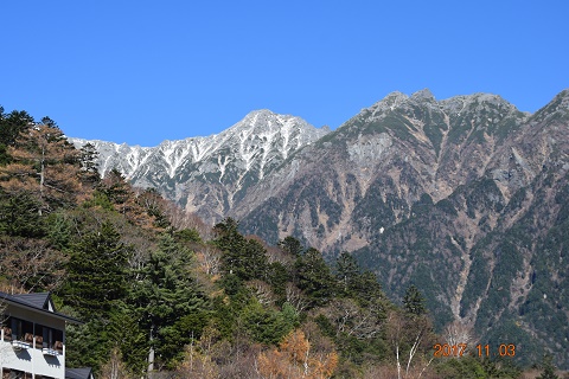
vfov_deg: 16.6
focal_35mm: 82
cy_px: 190
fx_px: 1304
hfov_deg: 24.6
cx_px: 284
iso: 200
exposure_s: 1/400
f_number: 10
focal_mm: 55
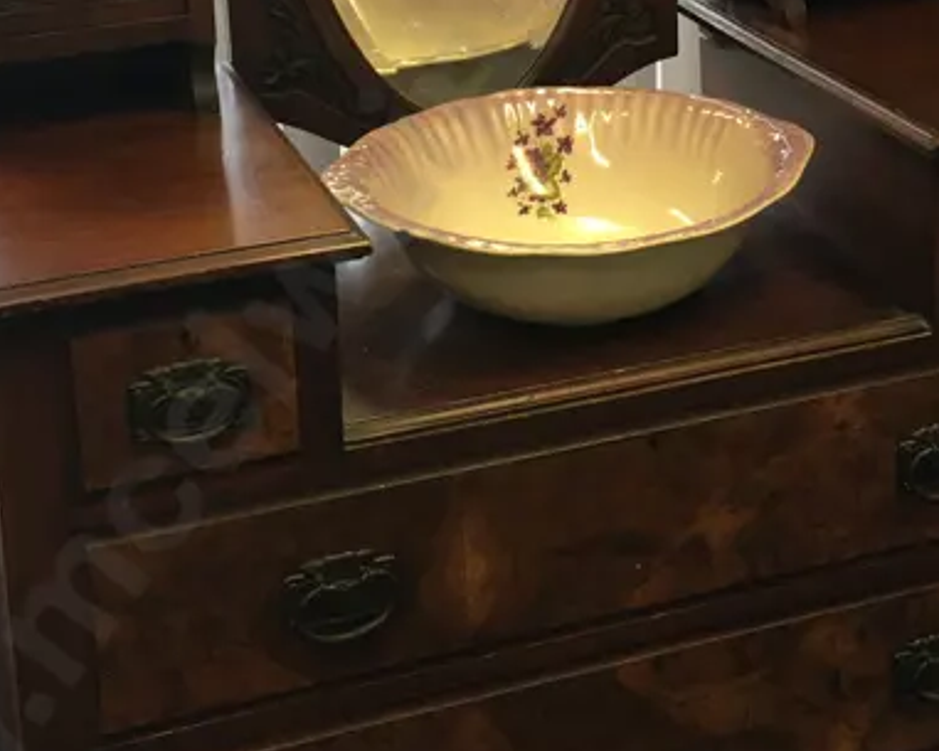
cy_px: 30
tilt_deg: -15.6
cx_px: 508
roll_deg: +0.9
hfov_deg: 25.1
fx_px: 2113
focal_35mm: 76
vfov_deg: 19.7
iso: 32
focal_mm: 4.15
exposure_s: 1/17
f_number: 2.2
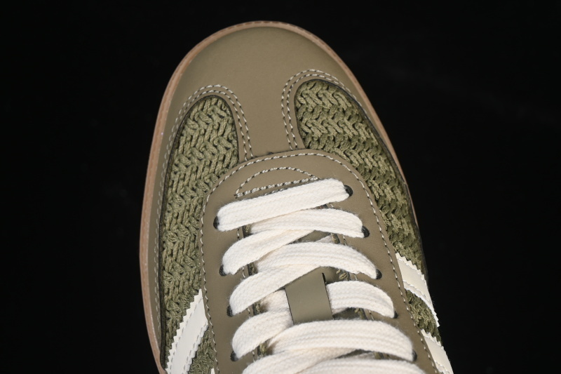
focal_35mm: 75
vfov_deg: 18.2
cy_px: 187
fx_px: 1168
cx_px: 280
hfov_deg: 27.0
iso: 160
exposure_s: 1/60
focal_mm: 50
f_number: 7.1
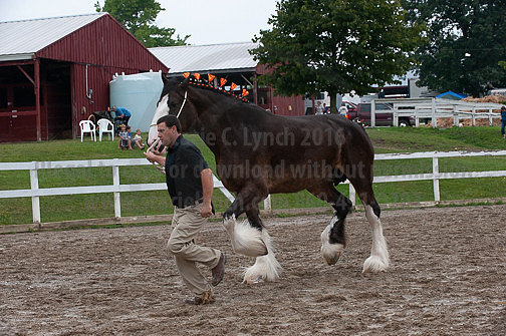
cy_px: 168
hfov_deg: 21.5
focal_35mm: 95
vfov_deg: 14.4
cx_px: 253
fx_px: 1334
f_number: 5.6
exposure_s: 1/1600
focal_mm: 95
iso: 1400
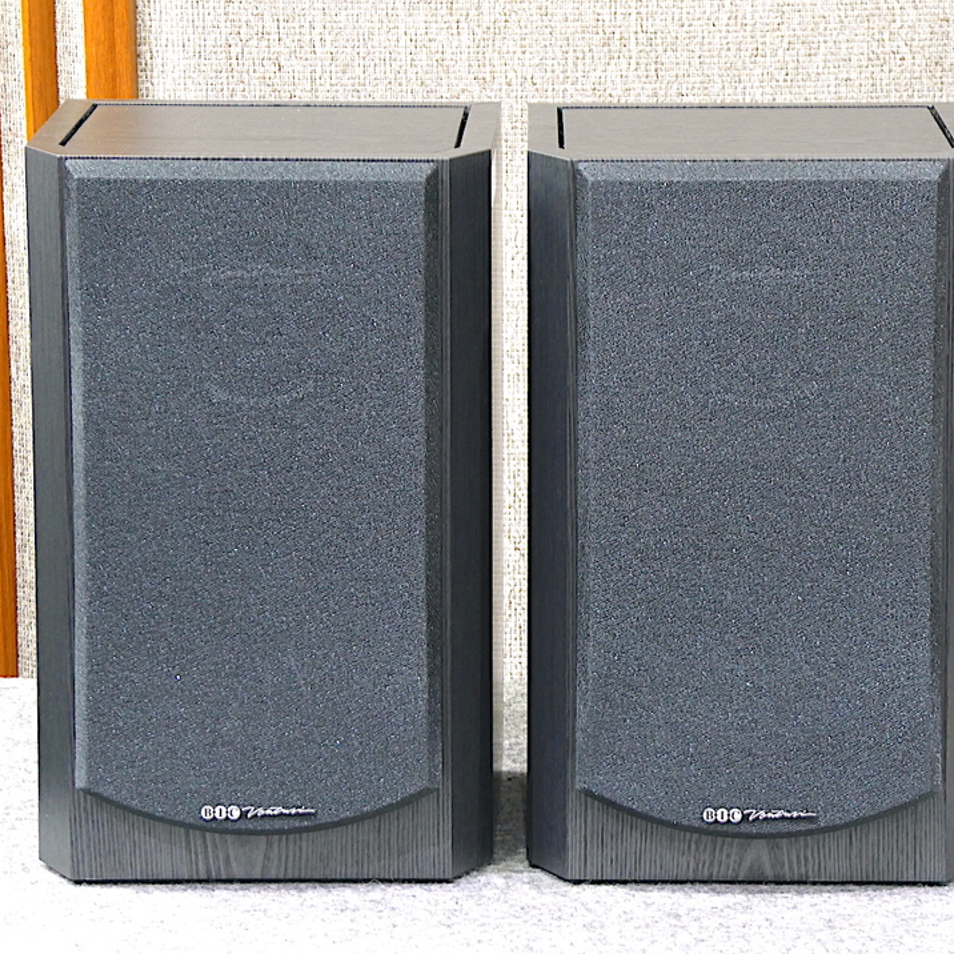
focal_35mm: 147
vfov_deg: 11.9
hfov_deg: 11.9
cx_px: 502
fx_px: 4583
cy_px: 476
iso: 200
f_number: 5.2
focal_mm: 22.3
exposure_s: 1/2
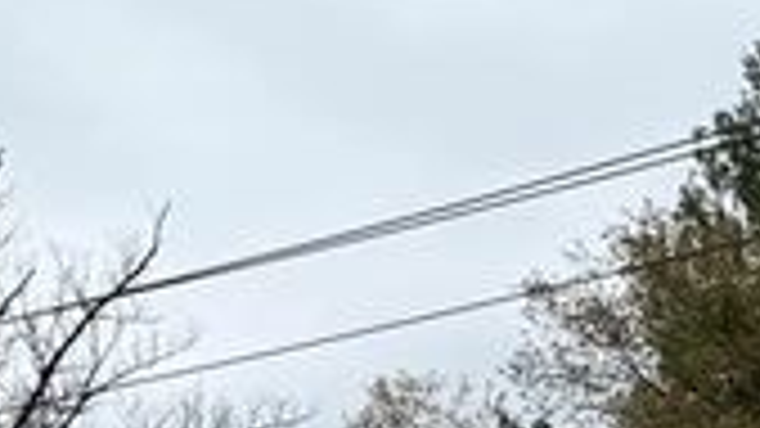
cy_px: 1559
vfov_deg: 6.5
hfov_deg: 11.0
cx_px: 1956
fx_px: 3184
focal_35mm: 158
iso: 80
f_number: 1.78
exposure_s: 1/3759
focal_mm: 6.76
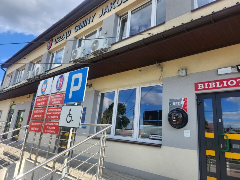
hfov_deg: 71.6
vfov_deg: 56.8
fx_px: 166
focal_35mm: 24
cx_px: 120
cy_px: 90
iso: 50
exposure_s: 1/1300
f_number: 1.8
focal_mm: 5
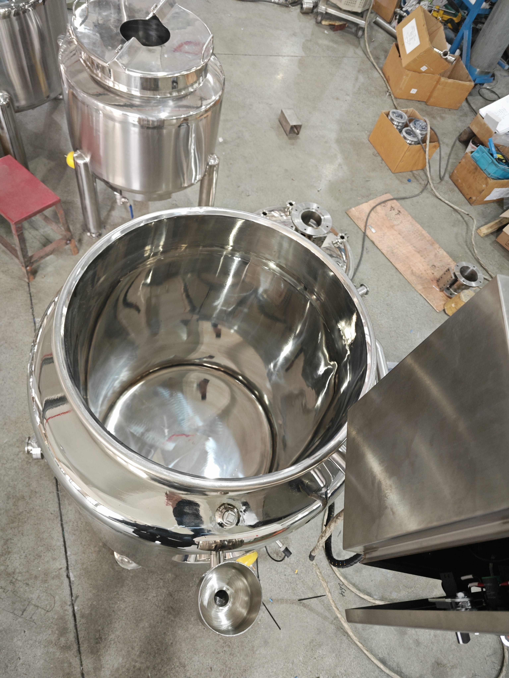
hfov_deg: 58.9
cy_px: 339
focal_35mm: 23
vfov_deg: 73.9
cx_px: 254
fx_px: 451
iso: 500
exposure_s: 1/60
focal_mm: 5.43
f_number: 1.8
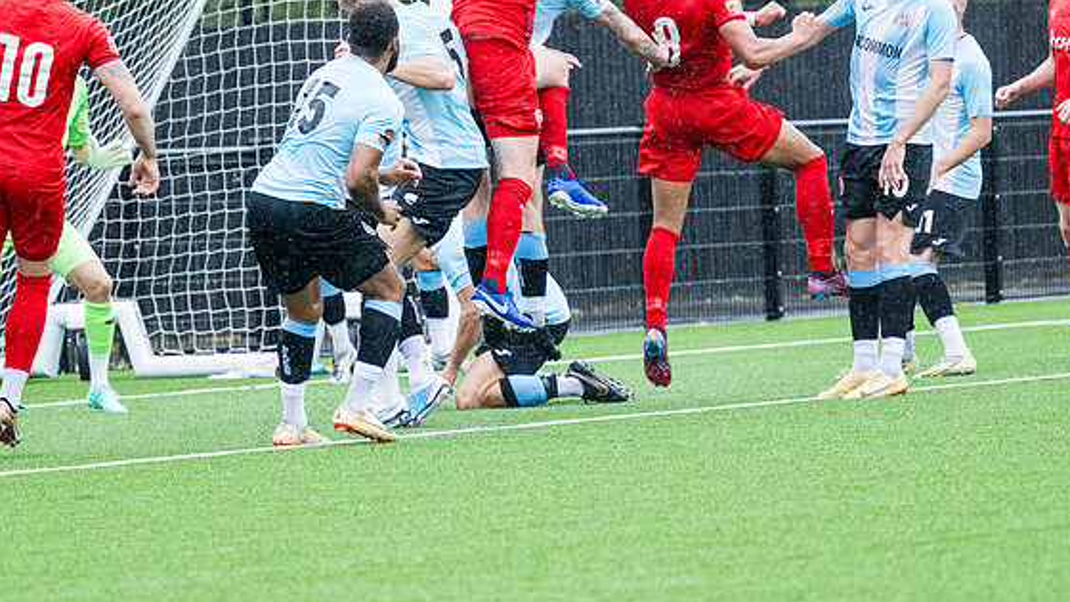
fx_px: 9249
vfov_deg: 3.7
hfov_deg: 6.6
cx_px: 437
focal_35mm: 326
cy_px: 200
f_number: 4
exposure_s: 1/1250
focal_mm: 160
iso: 1000
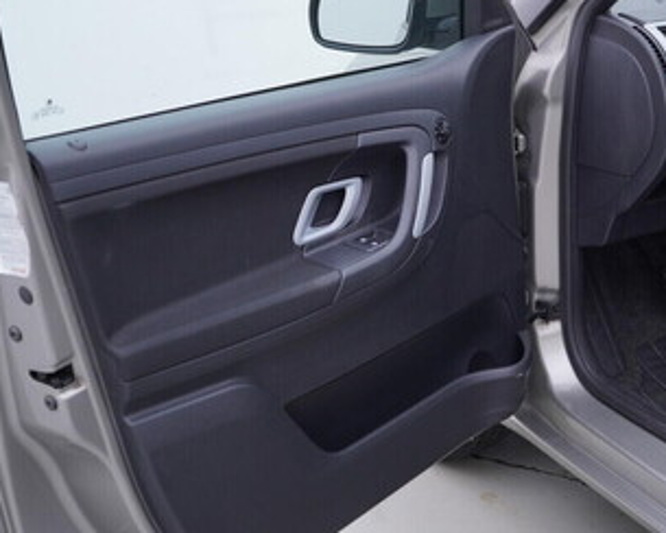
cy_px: 165
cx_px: 557
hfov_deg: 30.0
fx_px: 1202
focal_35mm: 61
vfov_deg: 24.8
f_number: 3.2
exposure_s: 1/50
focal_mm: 24
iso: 125
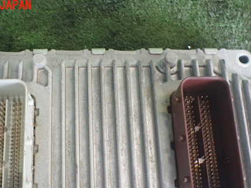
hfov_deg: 44.6
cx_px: 101
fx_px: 304
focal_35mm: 42
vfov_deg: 33.9
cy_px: 130
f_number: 2.3
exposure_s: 1/125
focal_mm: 5.4
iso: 800
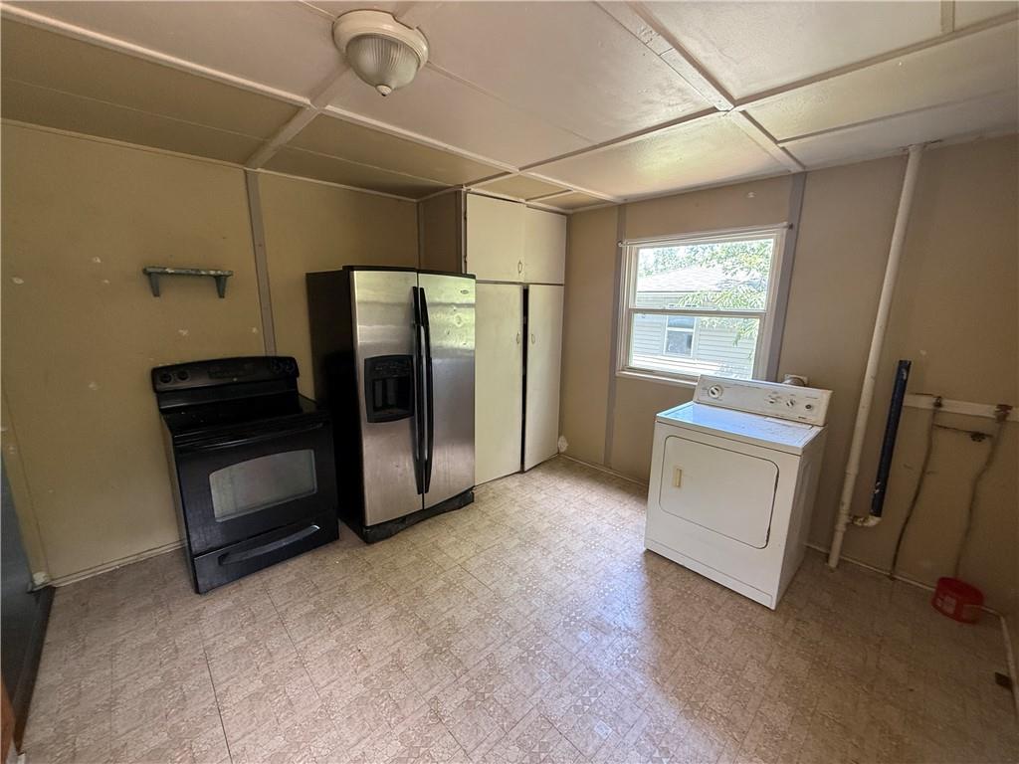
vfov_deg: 85.7
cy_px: 382
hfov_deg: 102.1
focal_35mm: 14
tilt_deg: -11.8
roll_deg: -0.6
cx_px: 510
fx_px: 412
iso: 320
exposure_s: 1/99
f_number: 2.2
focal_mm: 2.22
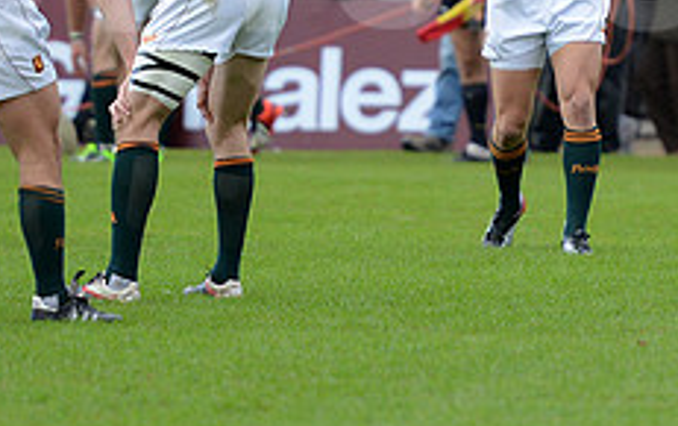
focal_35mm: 511
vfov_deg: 2.6
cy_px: -69
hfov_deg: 4.1
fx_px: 9454
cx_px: 340
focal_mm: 200
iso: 400
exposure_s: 1/500
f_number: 2.8
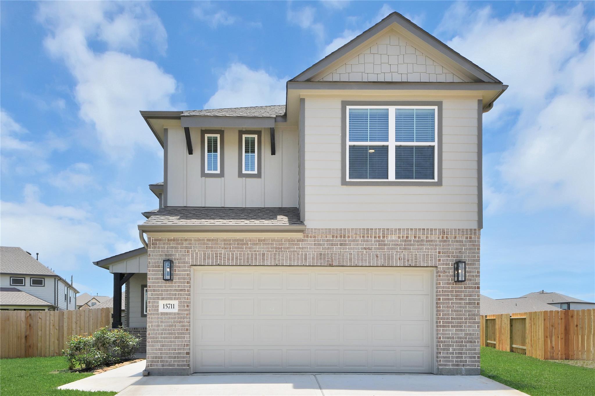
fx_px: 397
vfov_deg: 53.1
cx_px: 298
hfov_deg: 73.7
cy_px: 198
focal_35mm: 24
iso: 100
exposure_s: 1/400
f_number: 10
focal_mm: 16
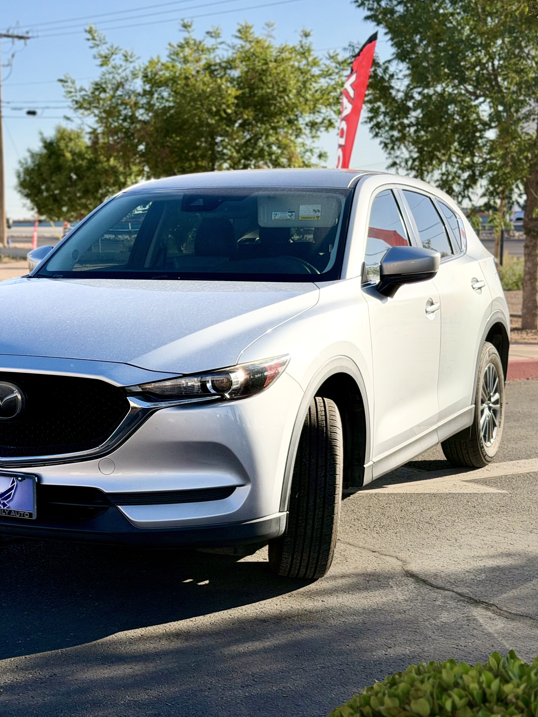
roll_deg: +1.1
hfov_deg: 22.4
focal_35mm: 65
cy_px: 360
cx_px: 155
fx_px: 1347
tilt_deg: -6.2
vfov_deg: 29.8
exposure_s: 1/3226
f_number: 1.78
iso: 80
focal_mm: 6.76
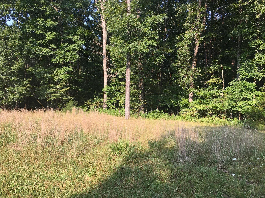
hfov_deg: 61.7
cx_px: 132
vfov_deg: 48.2
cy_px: 99
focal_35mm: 29
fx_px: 222
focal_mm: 4.15
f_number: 2.2
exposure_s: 1/351
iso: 25
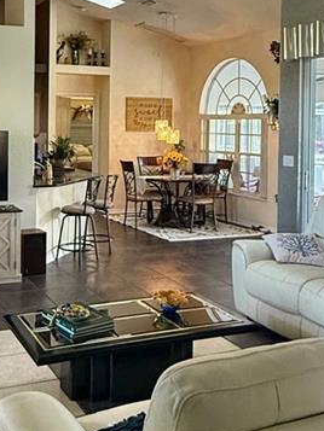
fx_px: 586
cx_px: 81
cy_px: 127
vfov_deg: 39.7
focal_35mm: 47
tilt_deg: +0.7
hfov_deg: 30.4
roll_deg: -0.9
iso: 400
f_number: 2.2
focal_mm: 2.22
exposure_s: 1/60
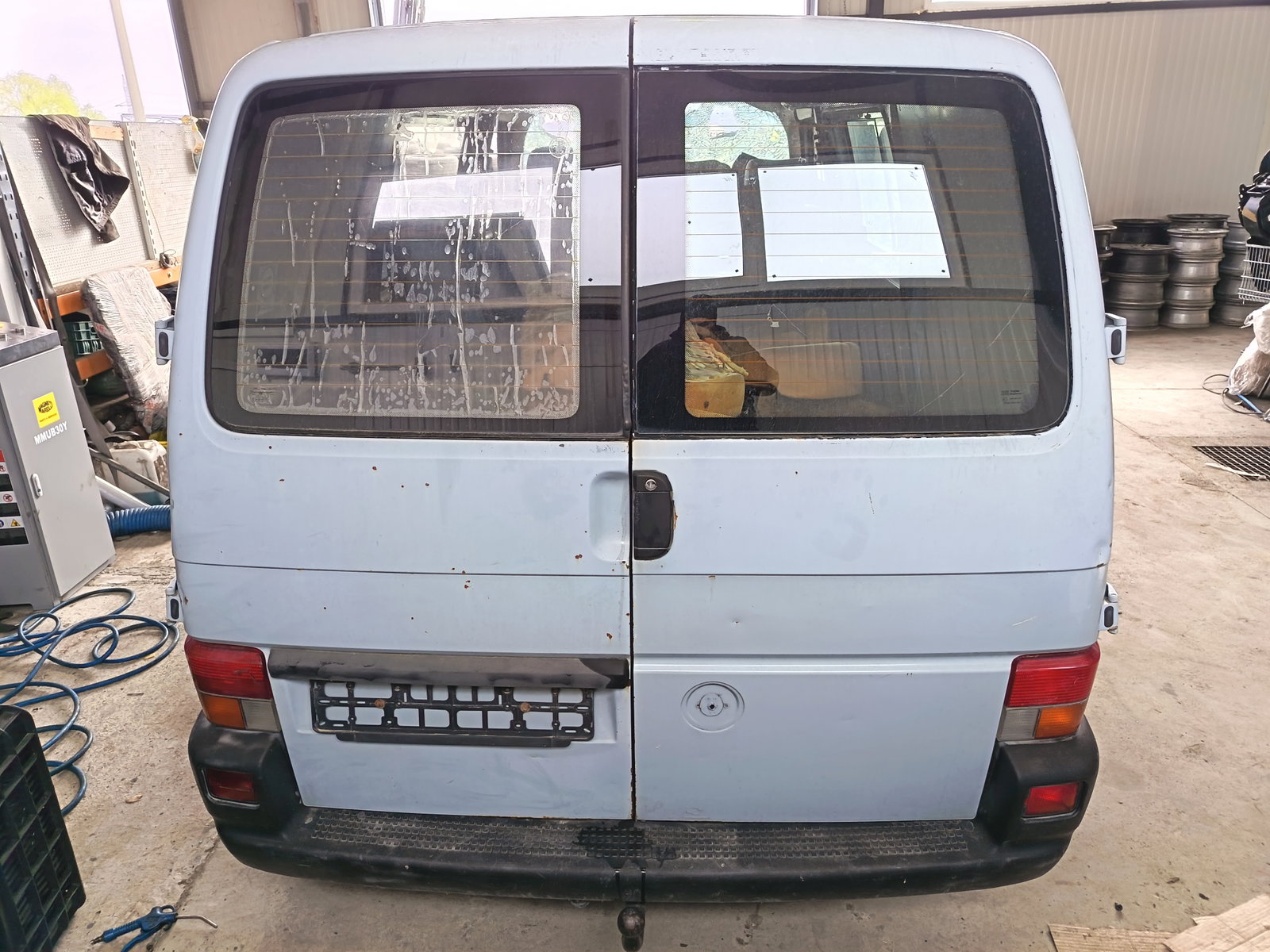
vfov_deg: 56.8
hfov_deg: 71.6
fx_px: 881
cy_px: 476
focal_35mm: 24
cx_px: 635
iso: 495
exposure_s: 1/120
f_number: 1.75
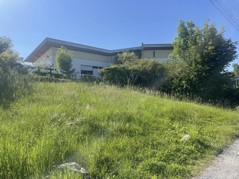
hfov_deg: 67.3
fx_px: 180
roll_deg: +1.4
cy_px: 90
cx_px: 120
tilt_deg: +1.7
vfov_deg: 53.1
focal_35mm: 26
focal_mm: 4.2
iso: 32
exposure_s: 1/2564
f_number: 1.6
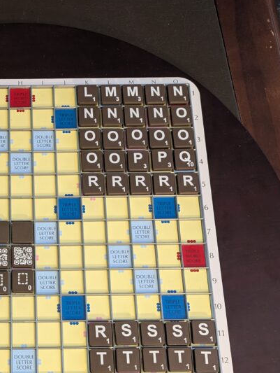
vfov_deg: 38.2
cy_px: 295
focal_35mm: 48
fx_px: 517
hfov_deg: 28.9
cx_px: 18
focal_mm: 5.43
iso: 303
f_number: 1.89
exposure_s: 1/24
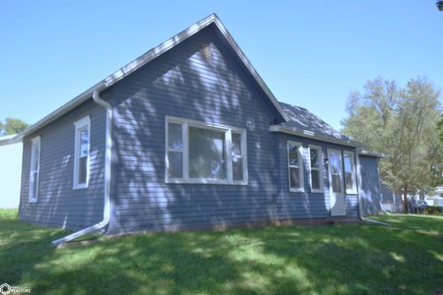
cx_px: 222
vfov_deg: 47.9
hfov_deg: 67.4
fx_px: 332
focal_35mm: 27
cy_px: 148
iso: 400
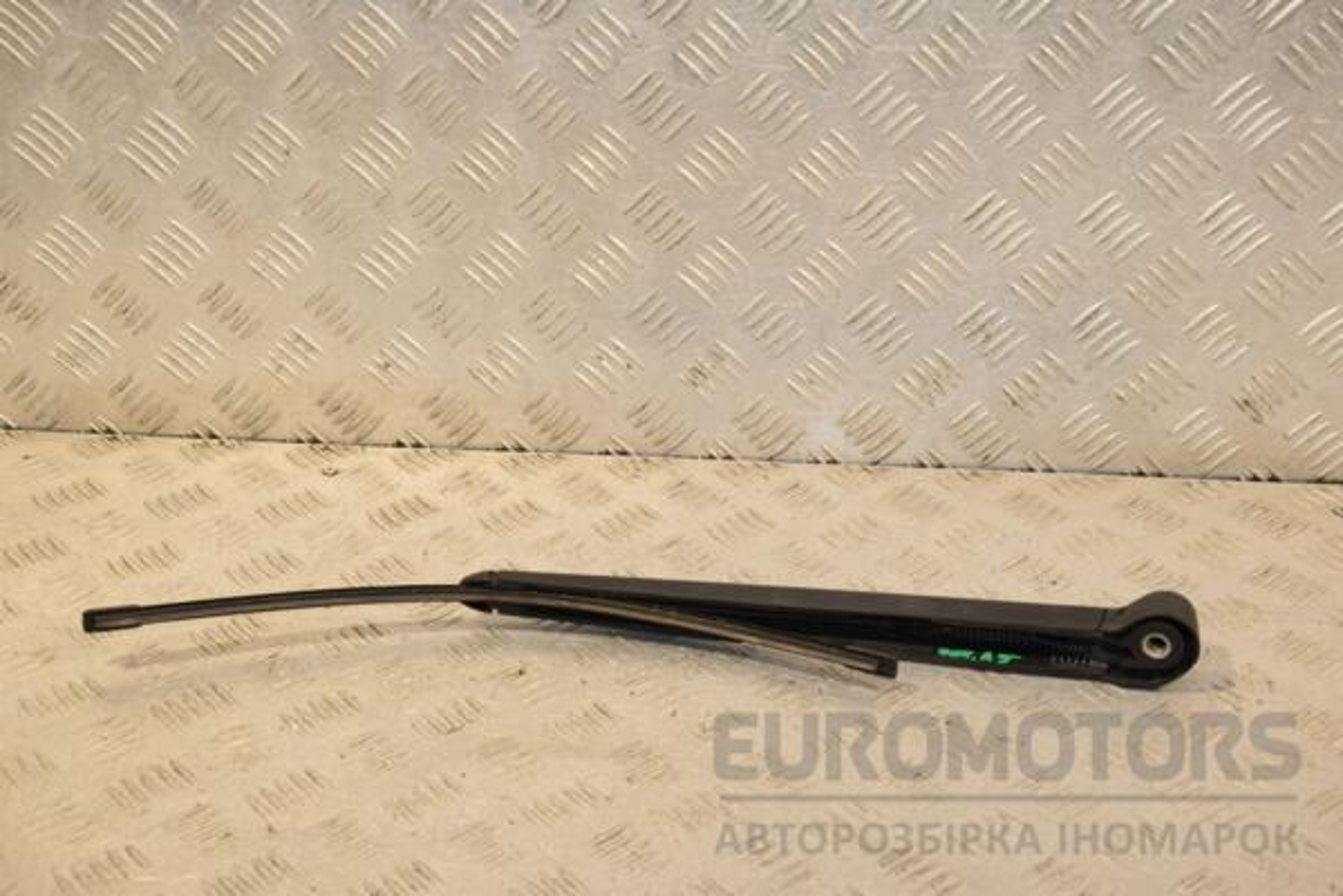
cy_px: 448
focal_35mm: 57
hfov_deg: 35.1
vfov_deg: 23.8
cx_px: 672
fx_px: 2126
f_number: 7.1
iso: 800
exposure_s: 1/200
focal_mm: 38
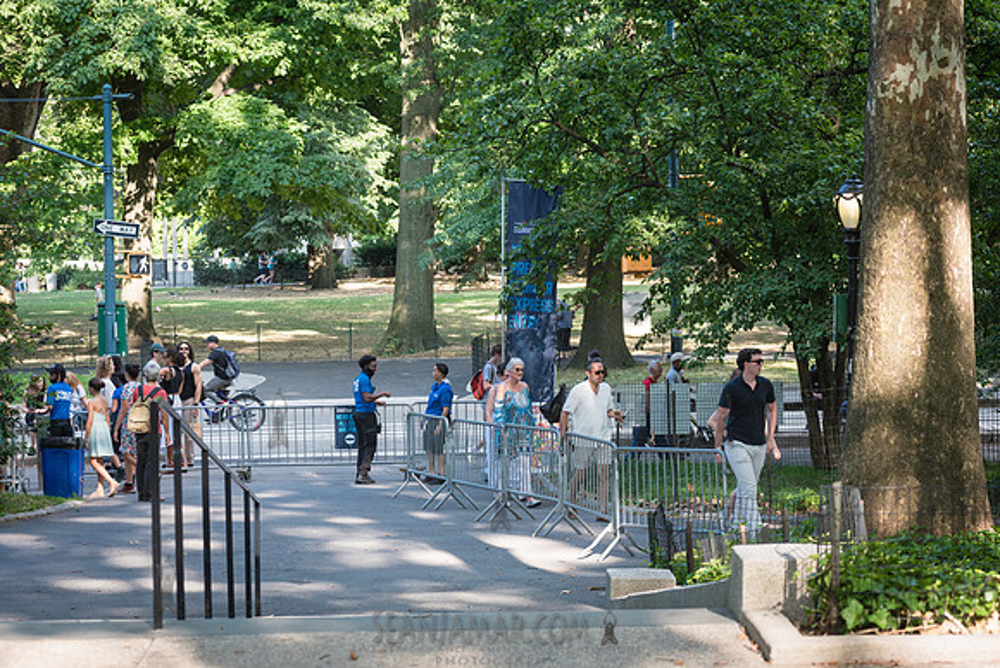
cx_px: 500
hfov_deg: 22.1
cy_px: 334
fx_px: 2556
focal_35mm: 92
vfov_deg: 14.9
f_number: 4.5
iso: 500
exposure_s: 1/250
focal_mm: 92
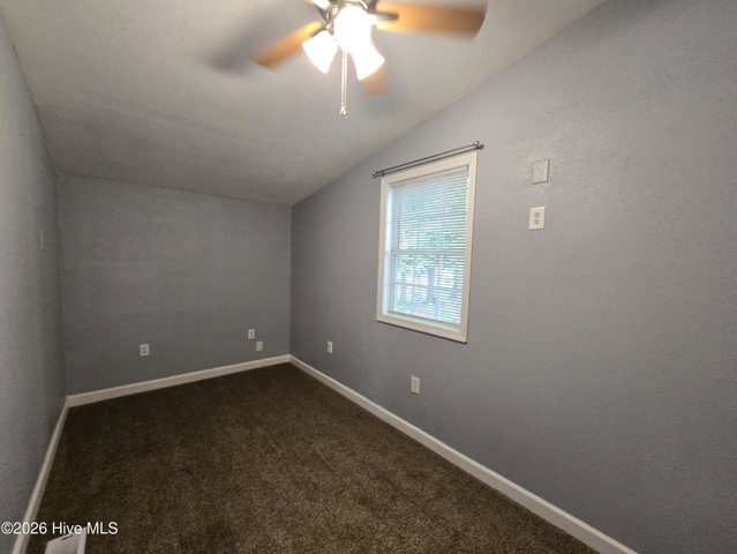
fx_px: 277
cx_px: 368
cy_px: 277
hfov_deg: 106.1
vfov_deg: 90.0
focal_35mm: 13
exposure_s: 1/60
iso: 320
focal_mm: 2.2
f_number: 2.2
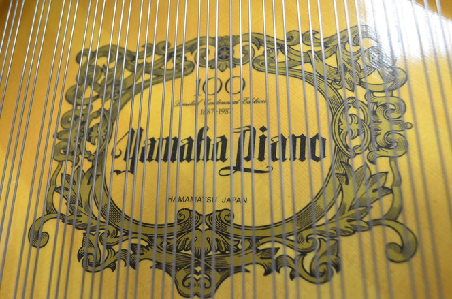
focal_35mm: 36
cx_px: 226
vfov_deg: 36.7
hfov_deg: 53.3
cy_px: 150
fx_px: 451
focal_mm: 24
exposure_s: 1/30
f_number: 4
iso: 1600
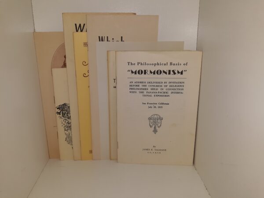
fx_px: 214
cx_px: 132
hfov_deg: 63.4
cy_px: 99
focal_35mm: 28
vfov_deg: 49.7
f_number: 1.7
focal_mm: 3.7
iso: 40
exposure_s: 1/282
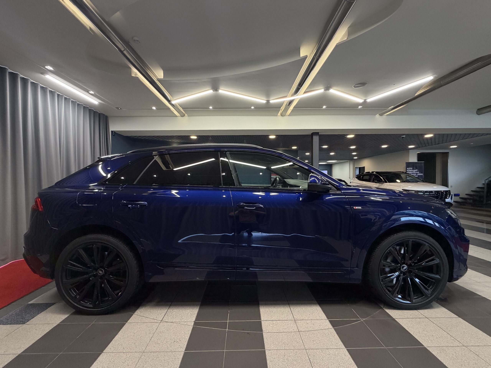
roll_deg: +1.1
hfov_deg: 102.1
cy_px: 184
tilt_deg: -0.3
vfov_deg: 85.7
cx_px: 246
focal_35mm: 14
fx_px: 199
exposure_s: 1/100
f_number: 2.2
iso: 320
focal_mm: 2.22
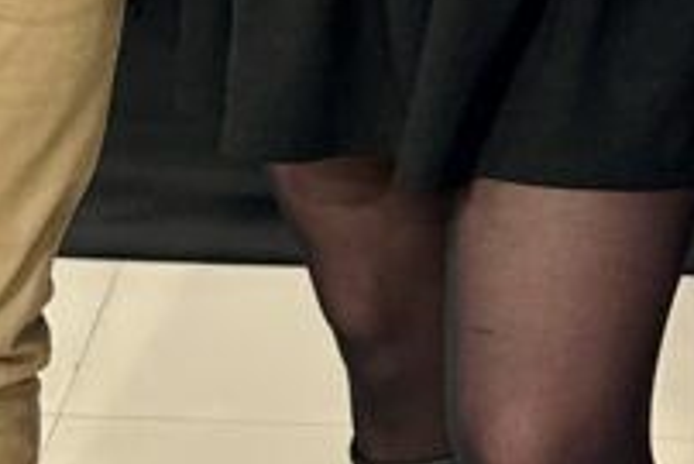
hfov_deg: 15.0
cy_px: -467
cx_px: 378
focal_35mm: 137
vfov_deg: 9.4
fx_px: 2643
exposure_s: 1/121
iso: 100
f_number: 1.5
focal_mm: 5.7
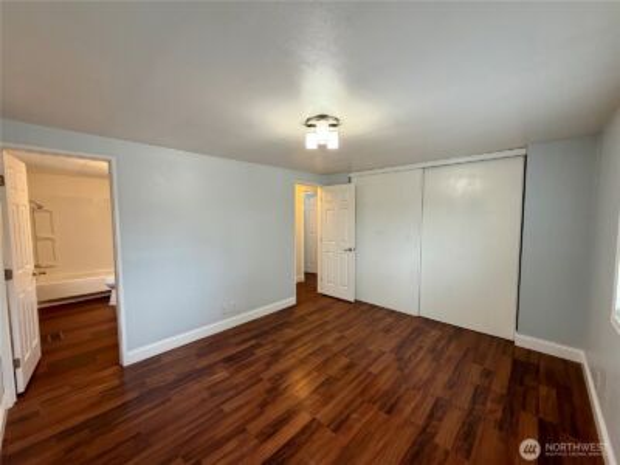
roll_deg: +0.6
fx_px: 251
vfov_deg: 85.7
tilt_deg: -4.4
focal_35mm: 14
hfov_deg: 102.1
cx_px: 310
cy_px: 232
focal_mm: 2.22
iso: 160
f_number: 2.2
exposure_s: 1/60
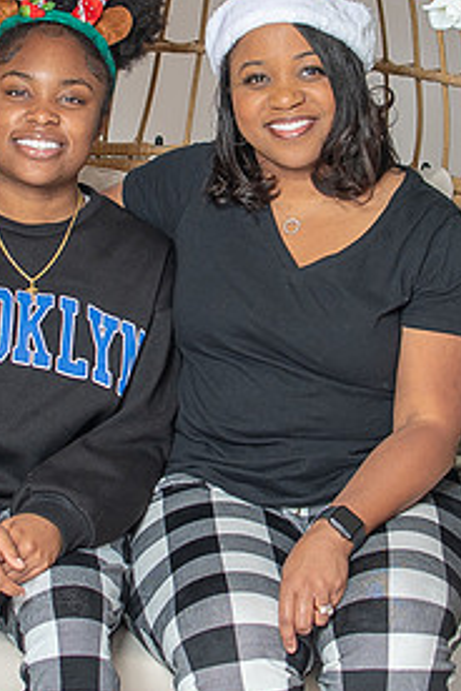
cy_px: 221
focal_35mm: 138
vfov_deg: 14.8
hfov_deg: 9.9
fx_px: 2651
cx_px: 199
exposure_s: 1/250
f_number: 3.2
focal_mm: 35
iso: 100
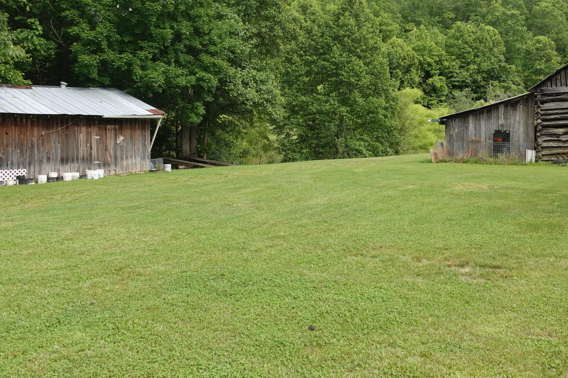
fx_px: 536
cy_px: 138
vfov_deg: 38.6
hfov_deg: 55.8
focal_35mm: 34
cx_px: 284
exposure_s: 1/250
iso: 125
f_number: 4
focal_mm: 9.4
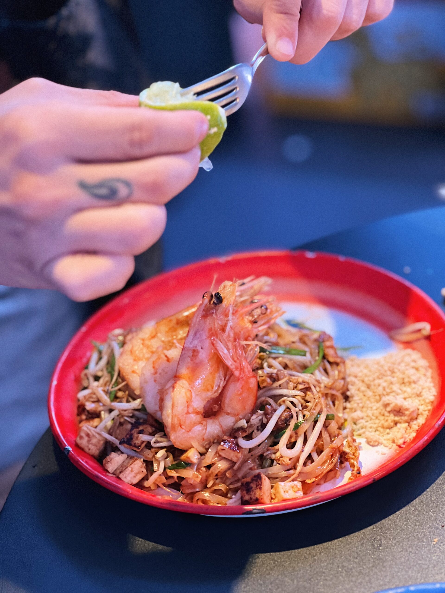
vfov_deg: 25.3
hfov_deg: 19.1
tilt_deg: -32.8
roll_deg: +10.0
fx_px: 1320
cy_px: 296
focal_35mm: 77
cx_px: 222
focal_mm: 9
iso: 500
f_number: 2.8
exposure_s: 1/15
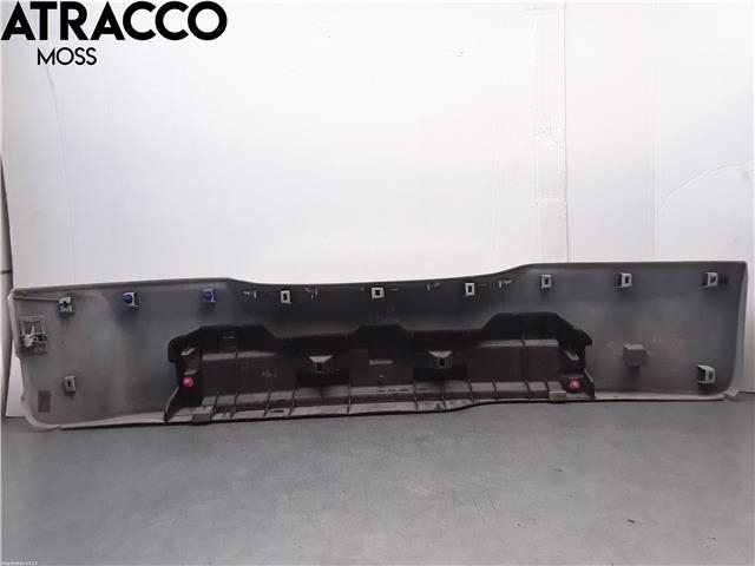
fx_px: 611
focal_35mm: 28
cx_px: 378
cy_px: 283
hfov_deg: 63.4
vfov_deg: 49.7
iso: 100
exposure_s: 1/161
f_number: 1.9
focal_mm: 2.91
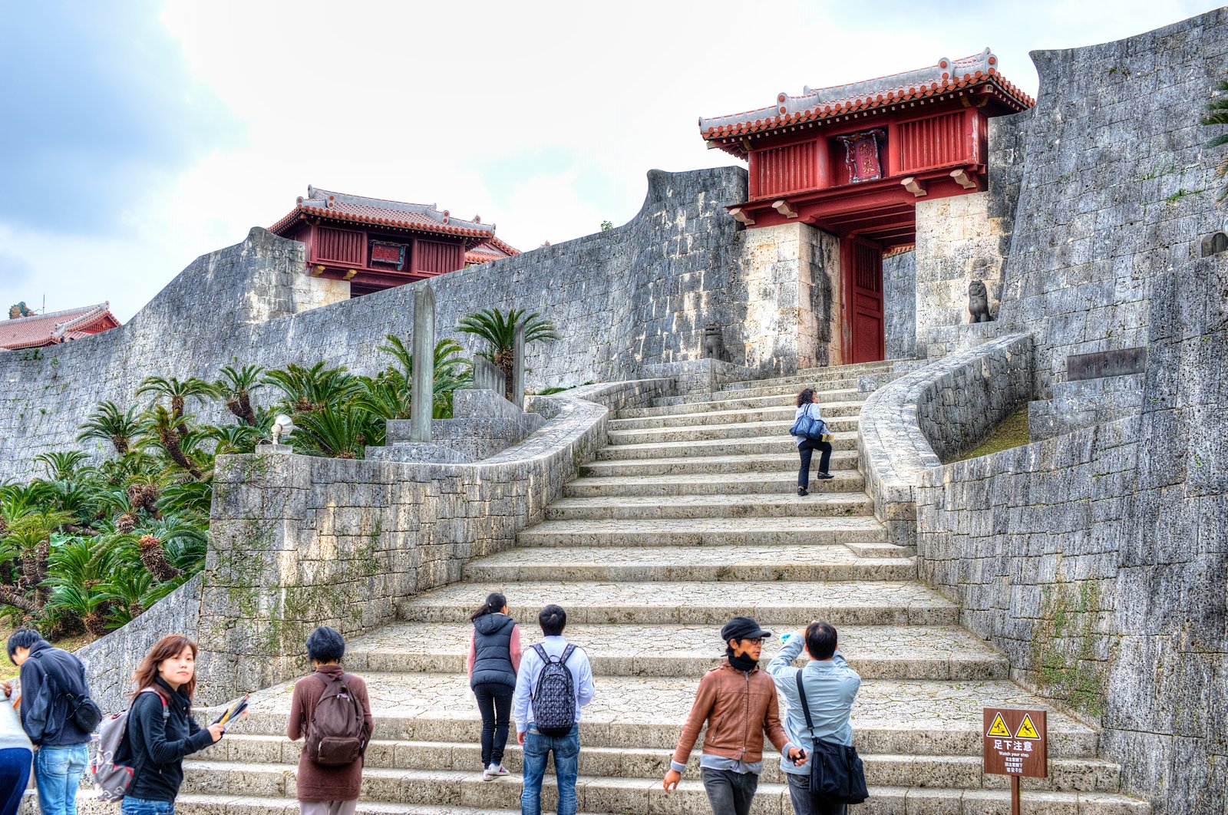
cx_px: 614
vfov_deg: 26.9
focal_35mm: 50
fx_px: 1703
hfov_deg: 39.6
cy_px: 408
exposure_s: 1/160
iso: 200
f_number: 6.3
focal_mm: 50
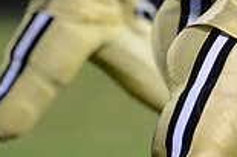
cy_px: -31
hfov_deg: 1.4
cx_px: 379
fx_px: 9864
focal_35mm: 1500
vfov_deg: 0.9
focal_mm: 400
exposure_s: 1/800
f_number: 2.8
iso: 12800
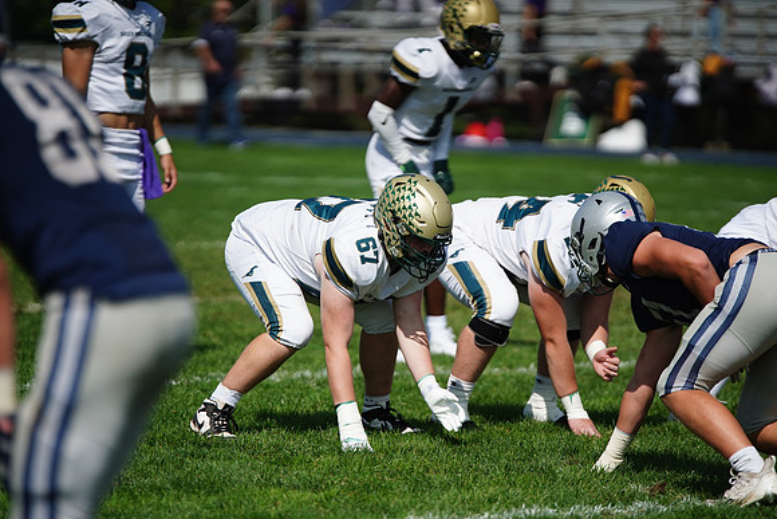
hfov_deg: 6.9
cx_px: 388
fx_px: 6476
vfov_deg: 4.6
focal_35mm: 300
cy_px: 260
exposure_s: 1/8000
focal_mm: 300
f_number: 2.8
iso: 400
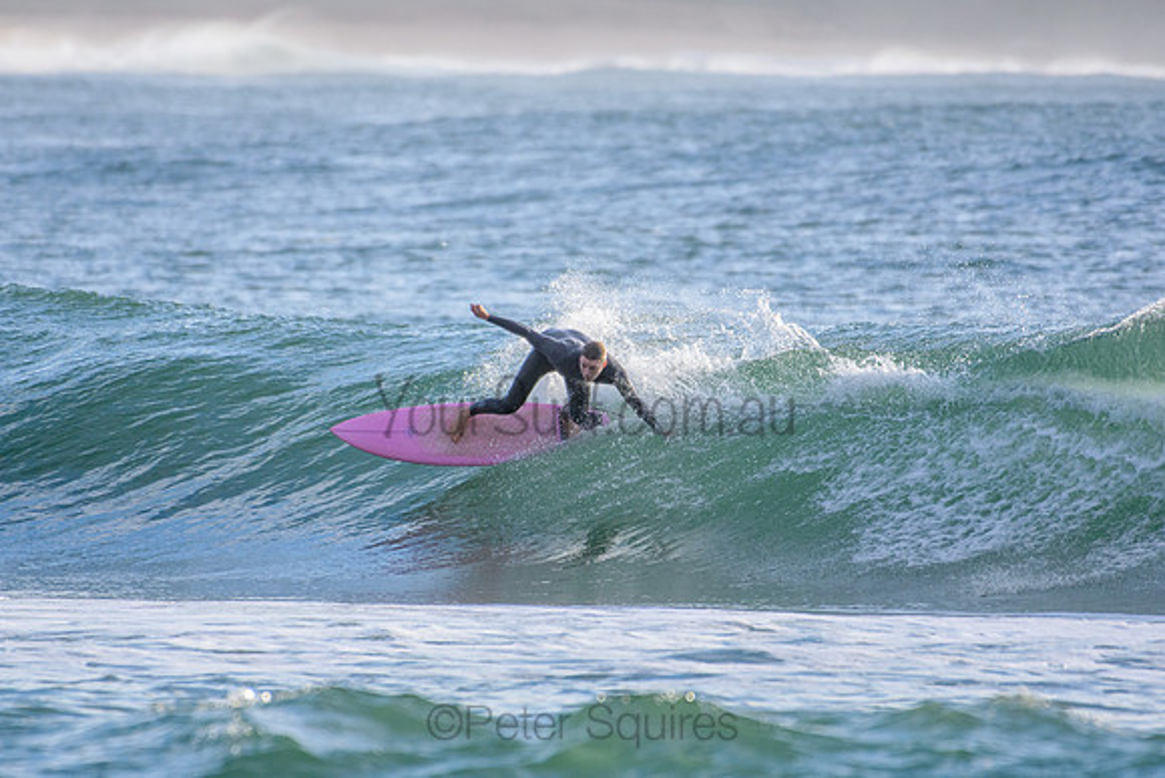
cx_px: 582
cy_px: 389
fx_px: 24275
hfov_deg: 2.7
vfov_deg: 1.8
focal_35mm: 750
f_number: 5.6
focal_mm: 500
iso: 450
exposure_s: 1/2000
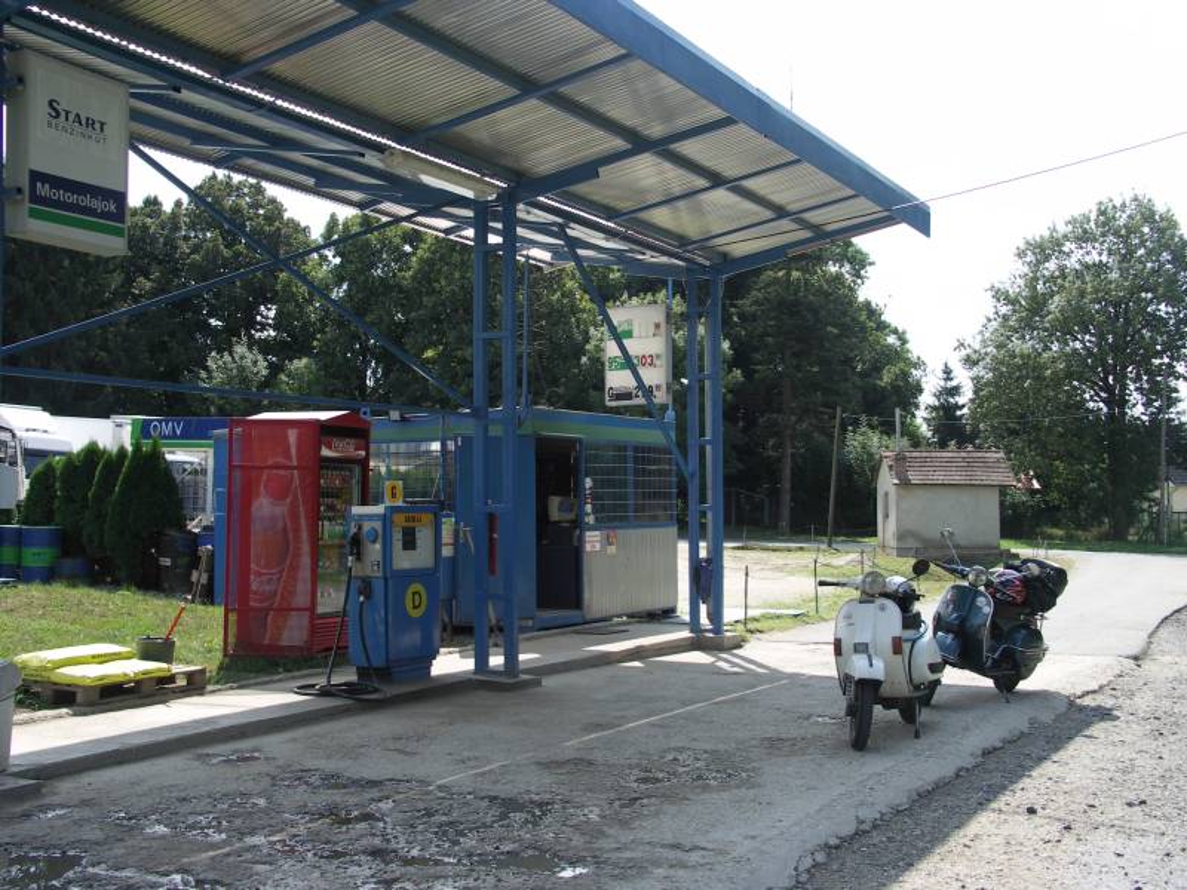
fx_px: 1234
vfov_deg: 39.7
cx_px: 594
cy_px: 445
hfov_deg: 51.4
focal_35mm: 36
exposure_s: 1/400
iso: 50
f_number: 2.8
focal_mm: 9.5
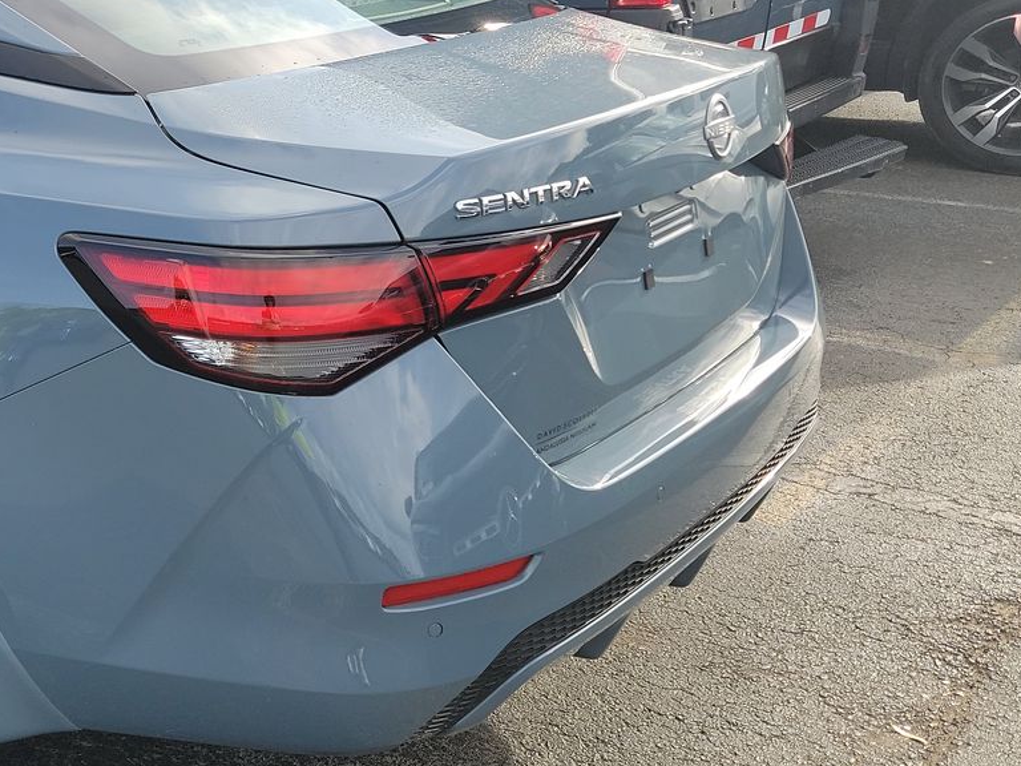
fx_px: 1475
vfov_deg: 29.0
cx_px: -4
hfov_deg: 34.6
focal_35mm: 50
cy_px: 277
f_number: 1.8
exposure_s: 1/322
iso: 50
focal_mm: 6.7
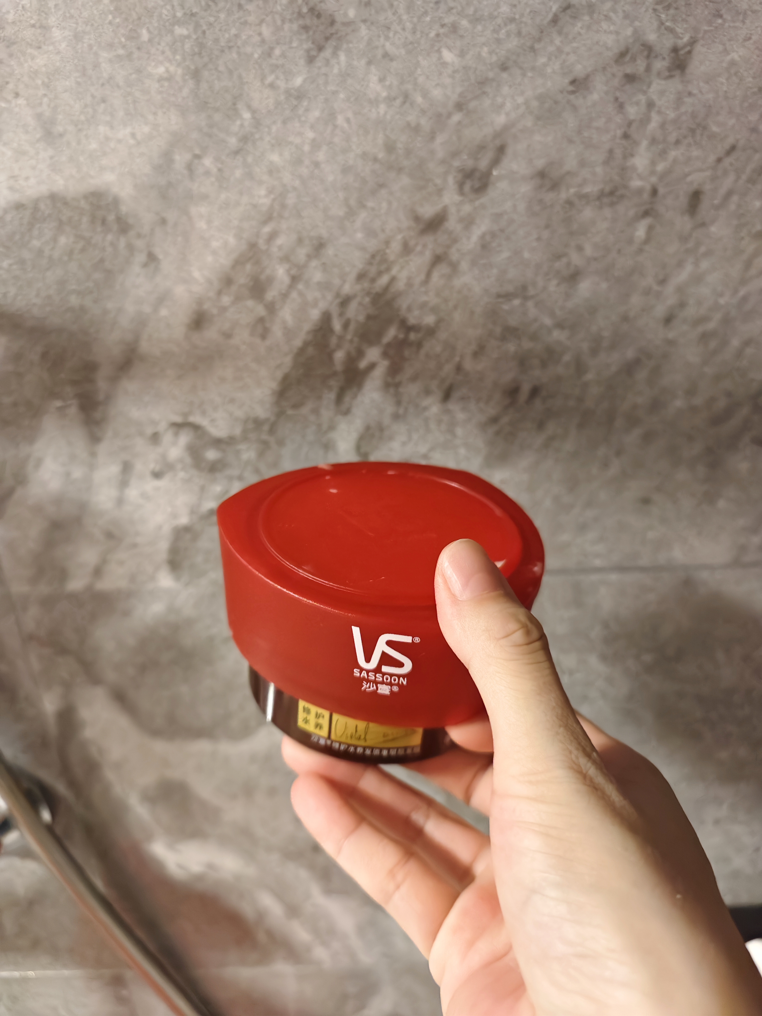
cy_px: 508
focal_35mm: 23
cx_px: 381
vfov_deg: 73.9
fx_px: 675
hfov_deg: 58.9
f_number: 1.68
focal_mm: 6.45
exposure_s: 1/229
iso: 9355
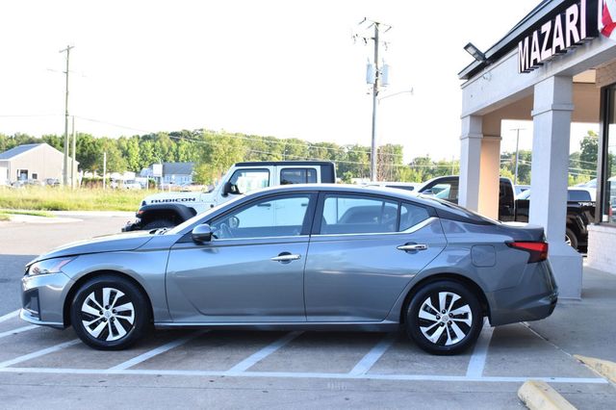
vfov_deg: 31.9
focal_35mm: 42
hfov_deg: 46.4
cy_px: 205
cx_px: 308
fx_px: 718
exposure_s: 1/160
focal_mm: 28
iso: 400
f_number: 8
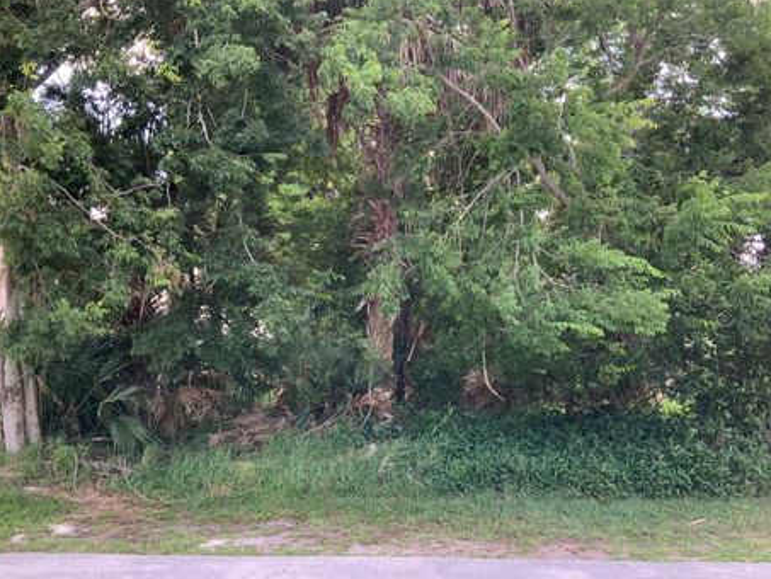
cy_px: 312
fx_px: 713
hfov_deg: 56.8
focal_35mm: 32
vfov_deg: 44.1
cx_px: 408
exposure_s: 1/122
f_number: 1.8
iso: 25
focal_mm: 3
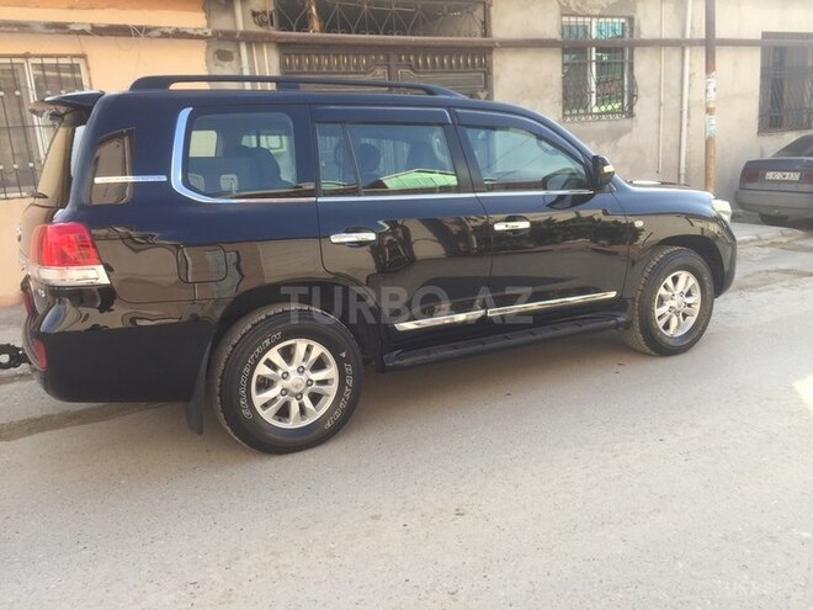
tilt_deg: -11.8
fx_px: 681
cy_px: 305
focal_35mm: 29
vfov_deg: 48.2
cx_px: 406
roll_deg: +3.8
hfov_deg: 61.7
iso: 32
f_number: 2.2
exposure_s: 1/416
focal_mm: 4.15
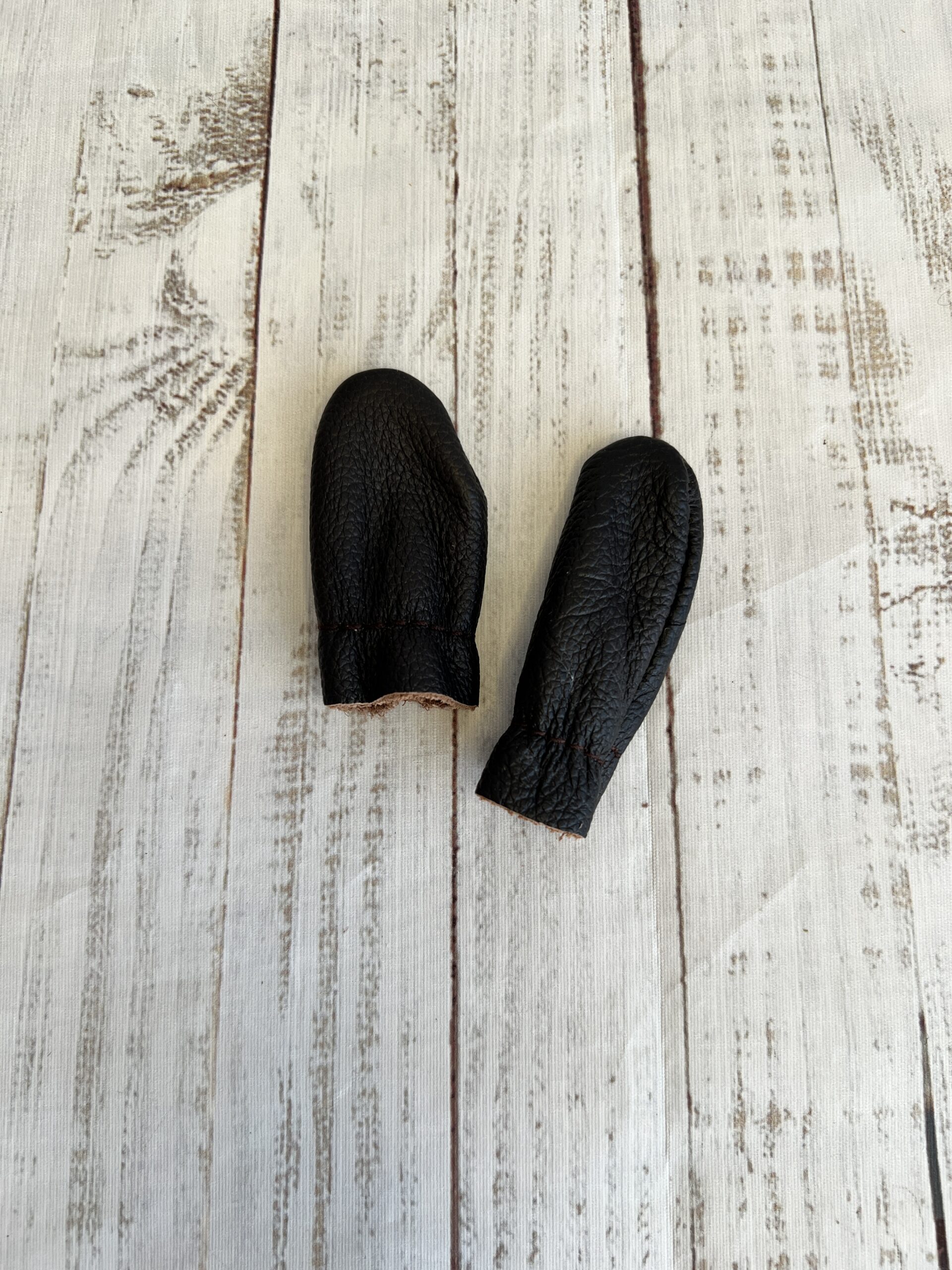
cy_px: 635
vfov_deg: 67.3
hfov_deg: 53.1
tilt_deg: -86.3
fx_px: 953
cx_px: 476
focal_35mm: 26
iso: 40
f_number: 1.5
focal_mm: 5.7
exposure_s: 1/100
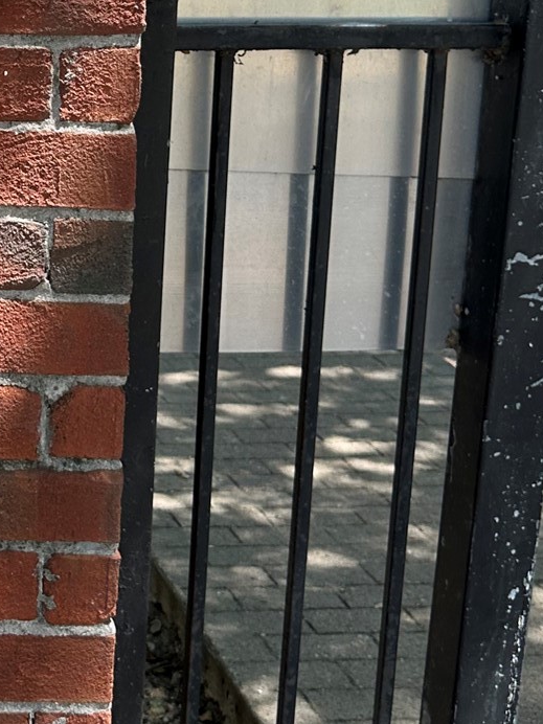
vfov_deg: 26.7
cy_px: 117
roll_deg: -0.8
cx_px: -214
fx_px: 1485
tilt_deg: -9.9
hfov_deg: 18.8
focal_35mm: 71
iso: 80
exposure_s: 1/570
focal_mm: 6.86
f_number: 1.78
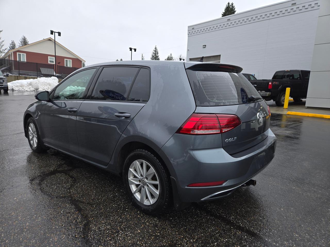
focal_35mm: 23
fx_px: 219
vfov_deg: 58.9
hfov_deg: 73.9
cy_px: 124
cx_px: 165
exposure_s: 1/230
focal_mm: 5.4
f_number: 1.8
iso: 25
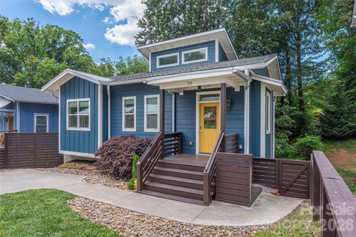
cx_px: 178
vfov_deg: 57.2
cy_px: 118
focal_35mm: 22
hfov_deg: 78.6
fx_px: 217
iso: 320
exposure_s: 1/640
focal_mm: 22
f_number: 8
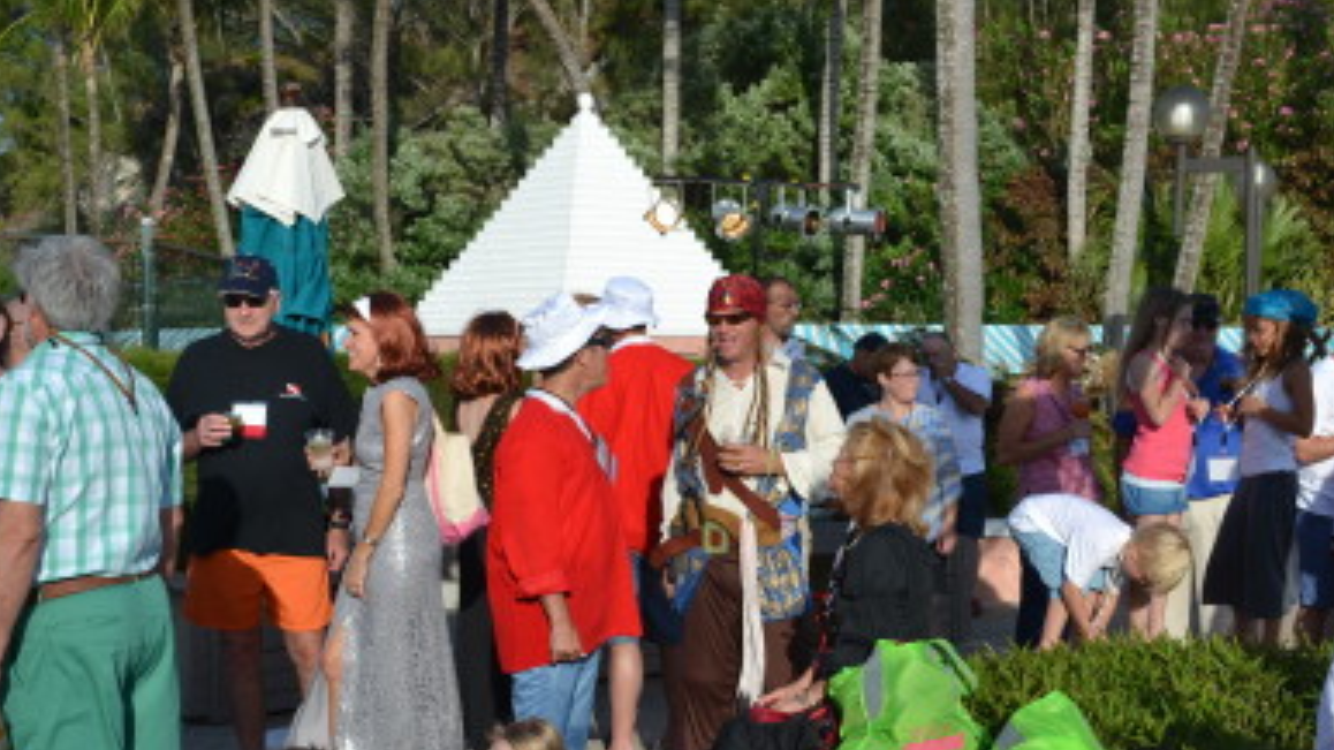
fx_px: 2016
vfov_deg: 21.0
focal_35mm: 57
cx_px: 563
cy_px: 510
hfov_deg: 36.5
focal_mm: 28
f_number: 7.1
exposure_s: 1/200
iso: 100
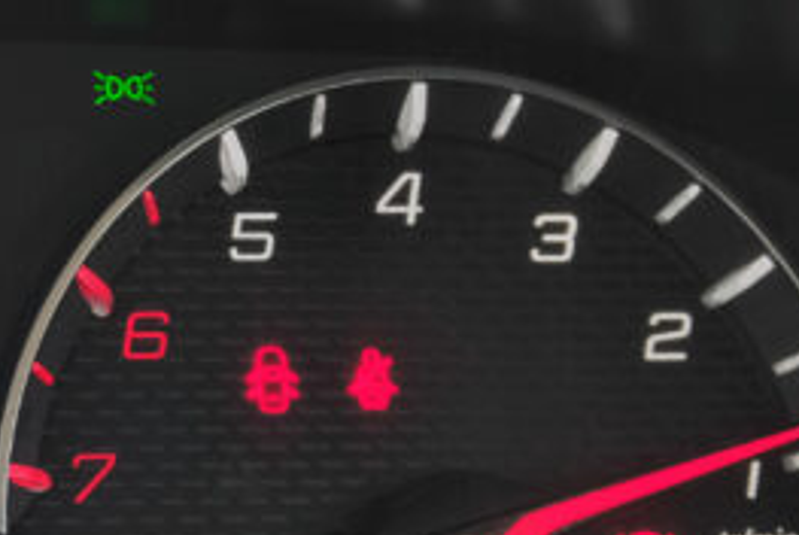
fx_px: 3799
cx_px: -565
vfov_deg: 8.0
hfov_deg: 11.3
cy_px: 500
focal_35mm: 171
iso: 2000
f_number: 9
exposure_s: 1/80
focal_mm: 29.6
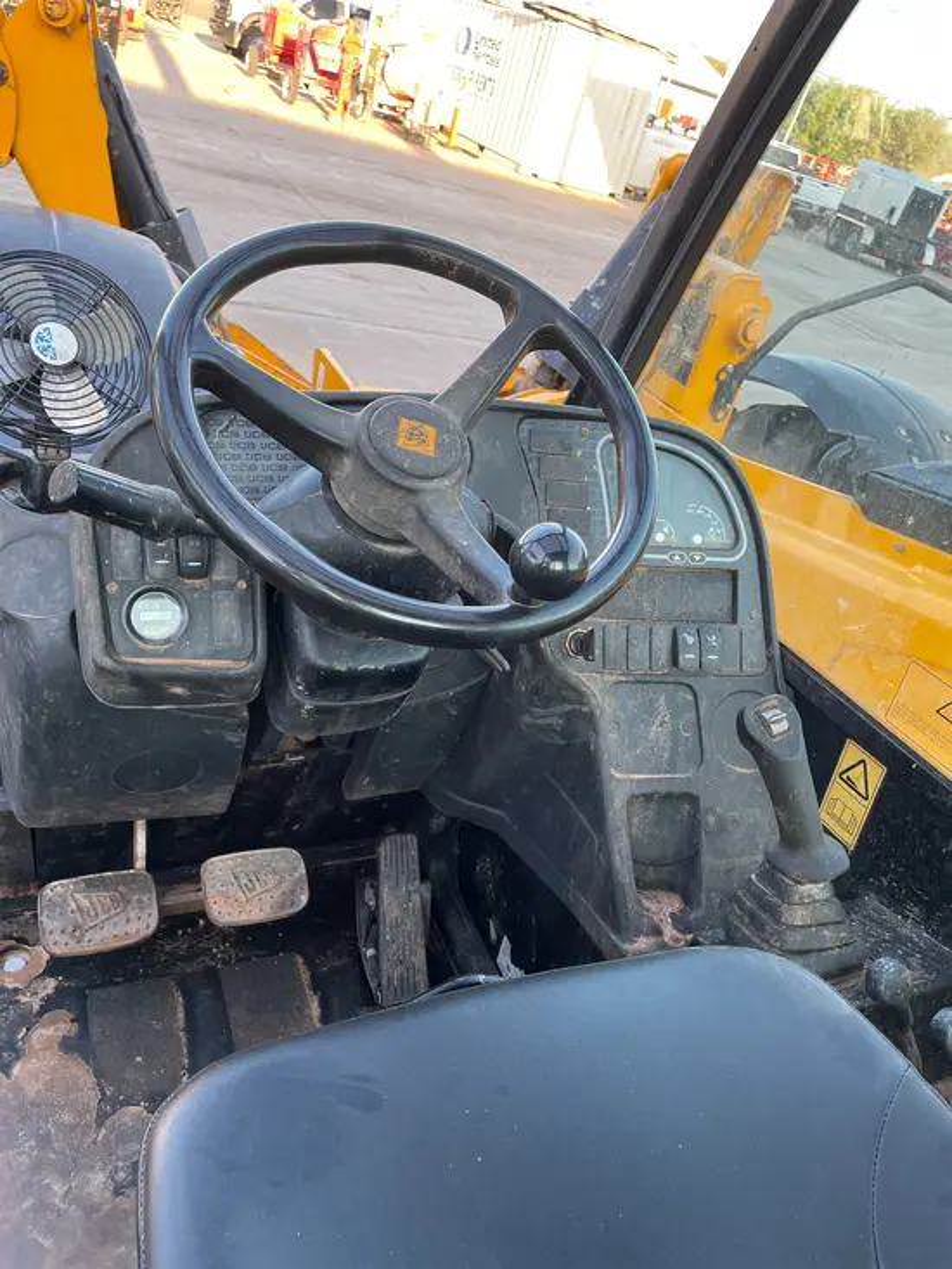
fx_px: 953
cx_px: 476
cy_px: 634
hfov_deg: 53.1
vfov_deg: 67.3
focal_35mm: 26
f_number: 1.6
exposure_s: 1/121
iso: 40
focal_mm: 4.2
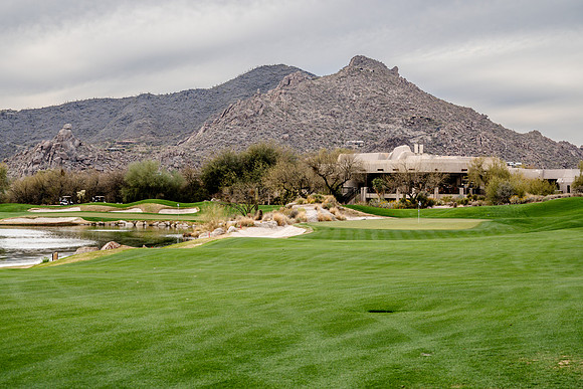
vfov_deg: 19.5
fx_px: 1134
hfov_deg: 28.8
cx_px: 292
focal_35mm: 70
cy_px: 194
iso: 500
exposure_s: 1/320
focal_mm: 70
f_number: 9
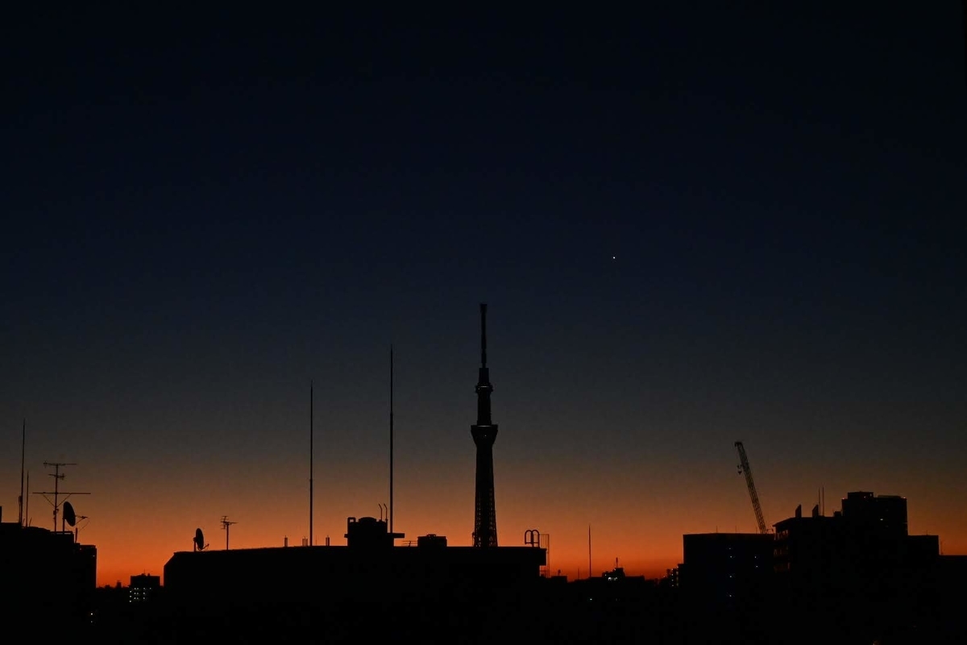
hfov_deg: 30.5
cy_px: 322
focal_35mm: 66
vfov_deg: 20.6
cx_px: 484
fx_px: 1773
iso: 12800
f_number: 14
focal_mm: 66
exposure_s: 1/60
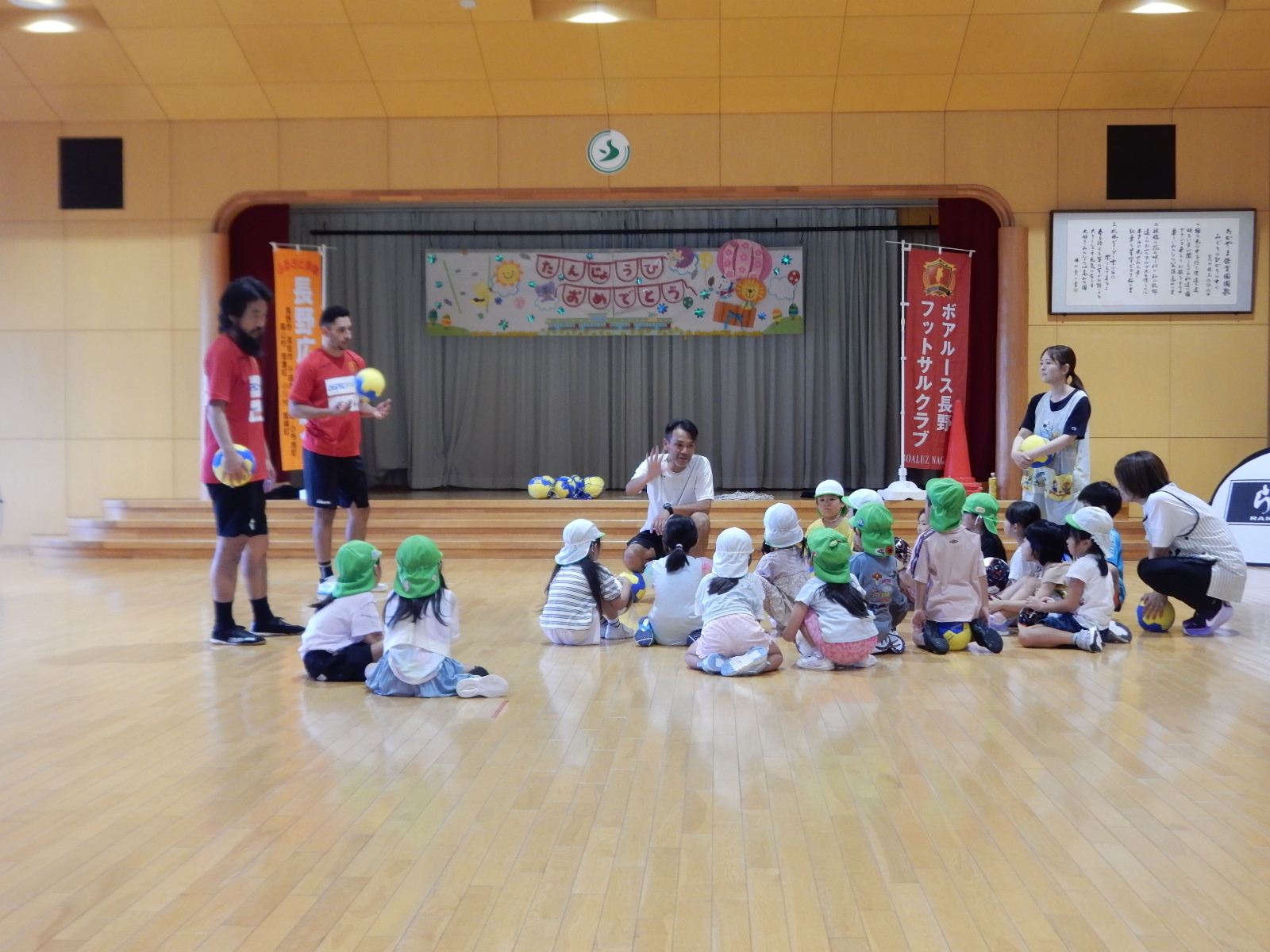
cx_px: 635
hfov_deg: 37.5
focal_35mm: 51
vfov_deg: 28.6
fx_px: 1871
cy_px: 476
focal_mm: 9
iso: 320
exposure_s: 1/30
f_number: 4.5
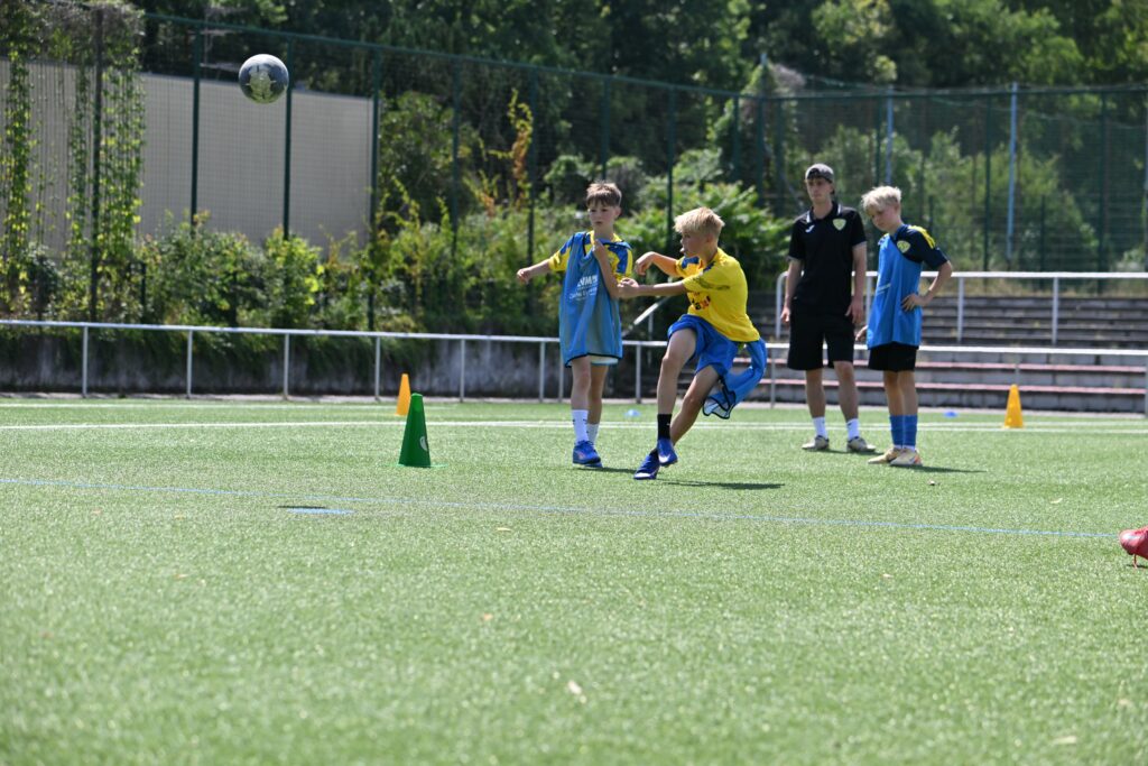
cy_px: 383
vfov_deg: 11.4
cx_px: 574
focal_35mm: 120
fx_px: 3827
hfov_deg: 17.1
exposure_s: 1/1600
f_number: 4.8
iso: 200
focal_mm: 120
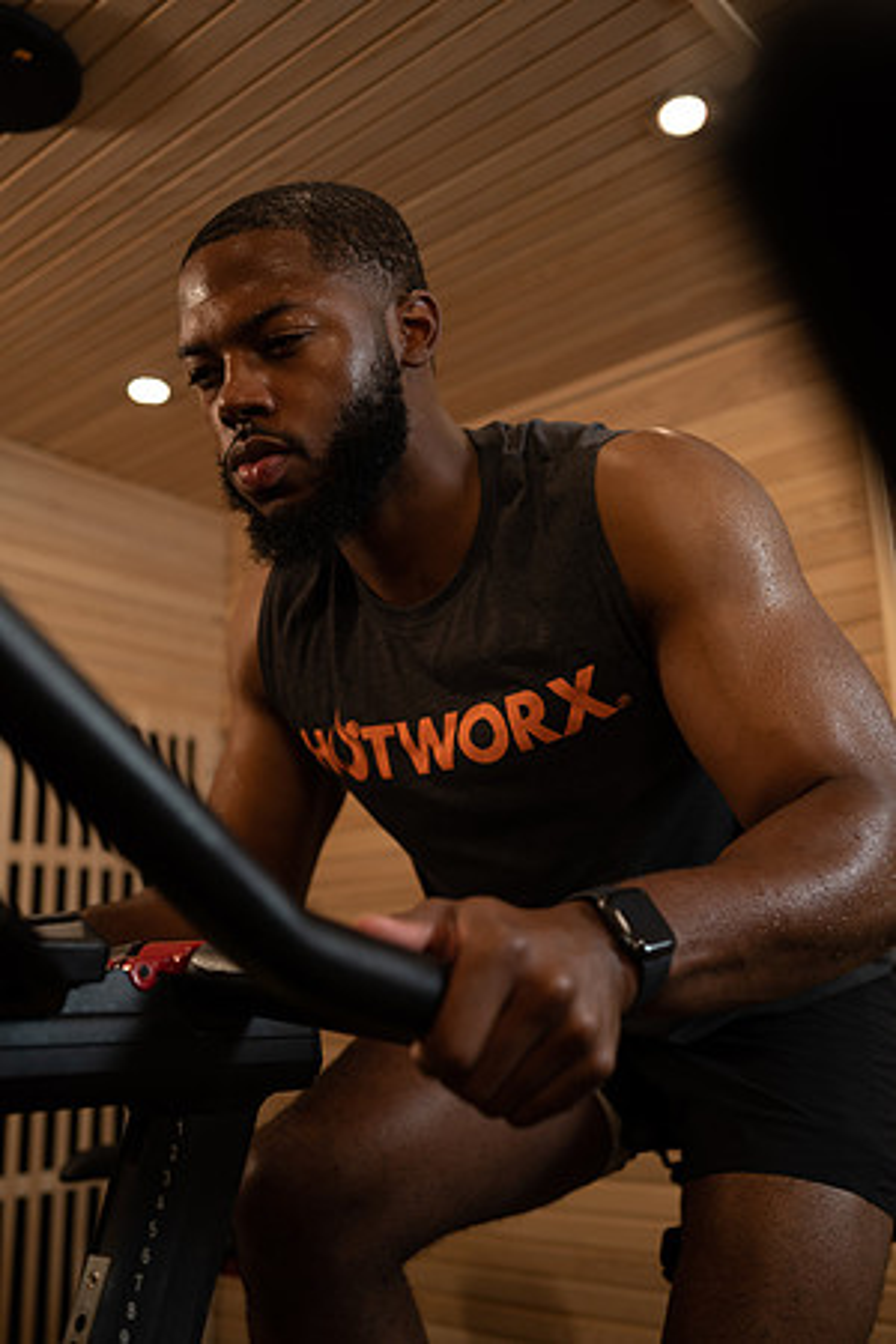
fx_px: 1307
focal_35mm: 35
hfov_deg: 37.9
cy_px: 672
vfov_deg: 54.4
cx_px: 448
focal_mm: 35
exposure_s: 1/160
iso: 400
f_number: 2.8
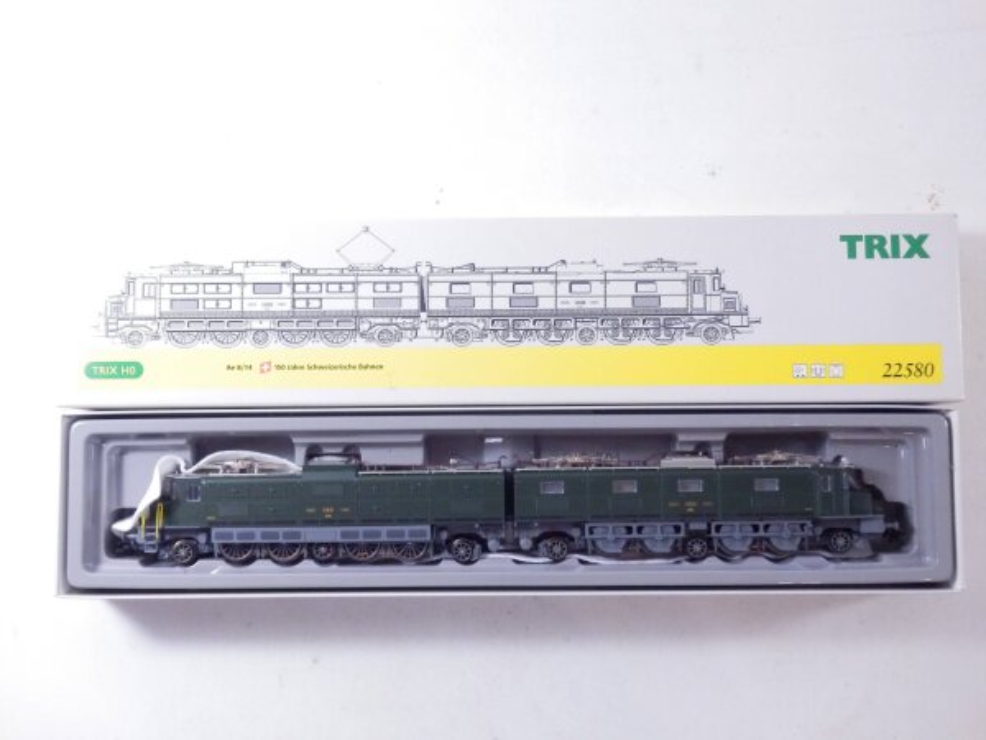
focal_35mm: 40
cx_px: 493
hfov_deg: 46.8
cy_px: 370
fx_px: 1139
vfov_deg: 36.0
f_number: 3.7
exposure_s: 1/160
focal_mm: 7.3
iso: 640
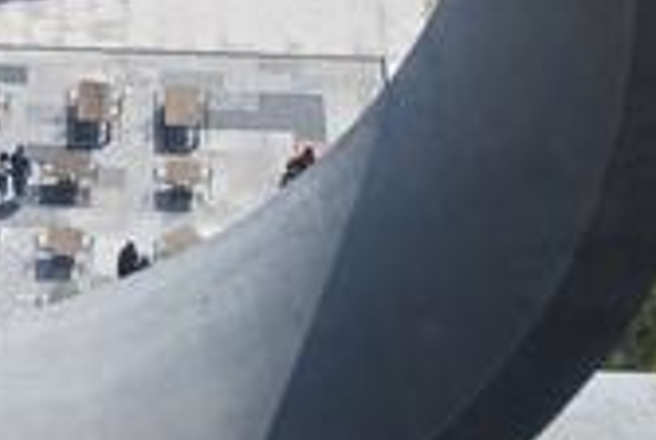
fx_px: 2811
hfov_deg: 13.0
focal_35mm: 154
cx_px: -118
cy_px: 67
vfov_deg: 8.9
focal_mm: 13.2
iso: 100
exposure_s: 1/800
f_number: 4
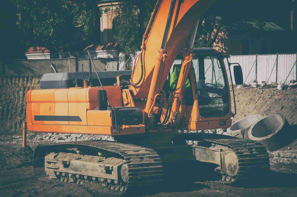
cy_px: 98
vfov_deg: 10.7
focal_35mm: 128
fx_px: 1050
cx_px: 148
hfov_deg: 16.1
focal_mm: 85
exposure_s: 1/320
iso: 320
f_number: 16
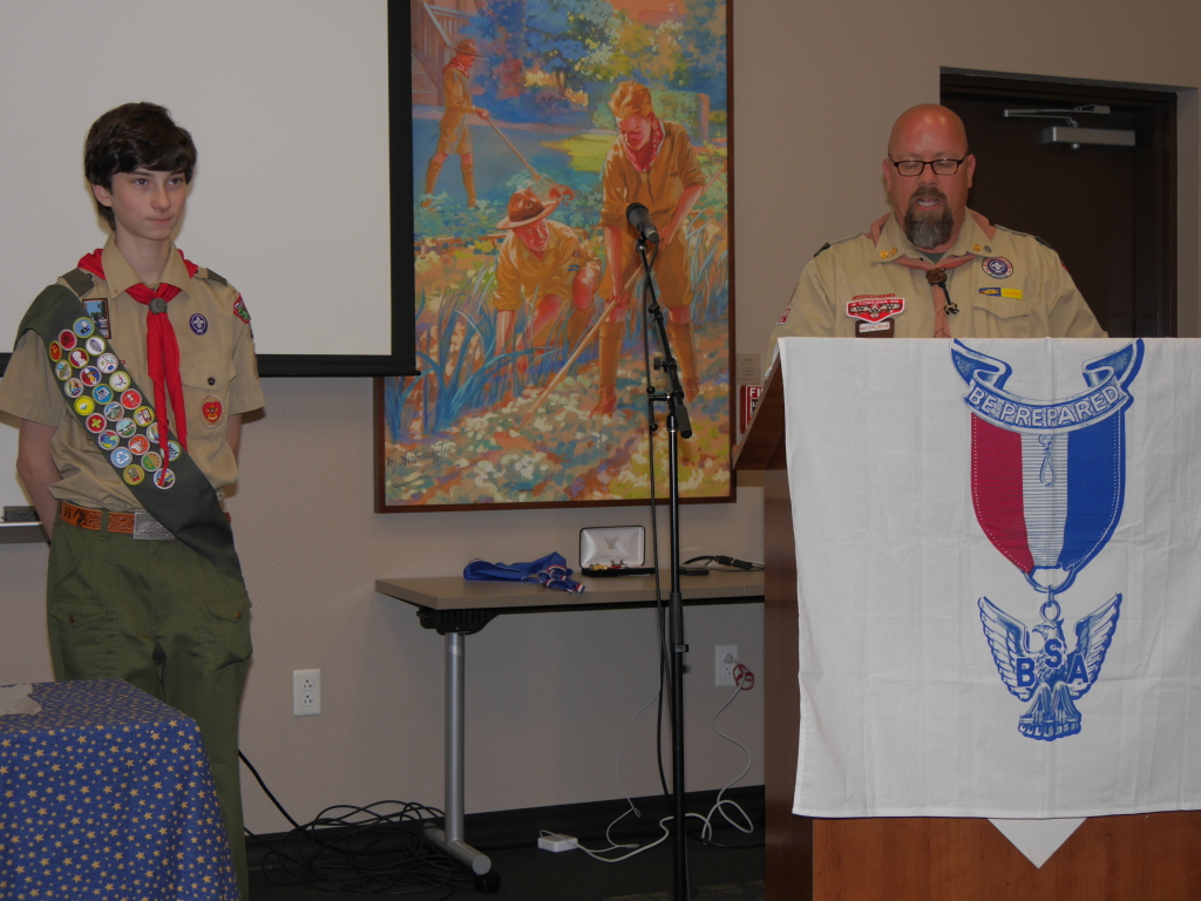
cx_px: 600
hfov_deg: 34.3
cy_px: 450
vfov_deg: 26.1
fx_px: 1943
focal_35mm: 56
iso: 200
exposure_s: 1/60
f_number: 4.3
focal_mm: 28
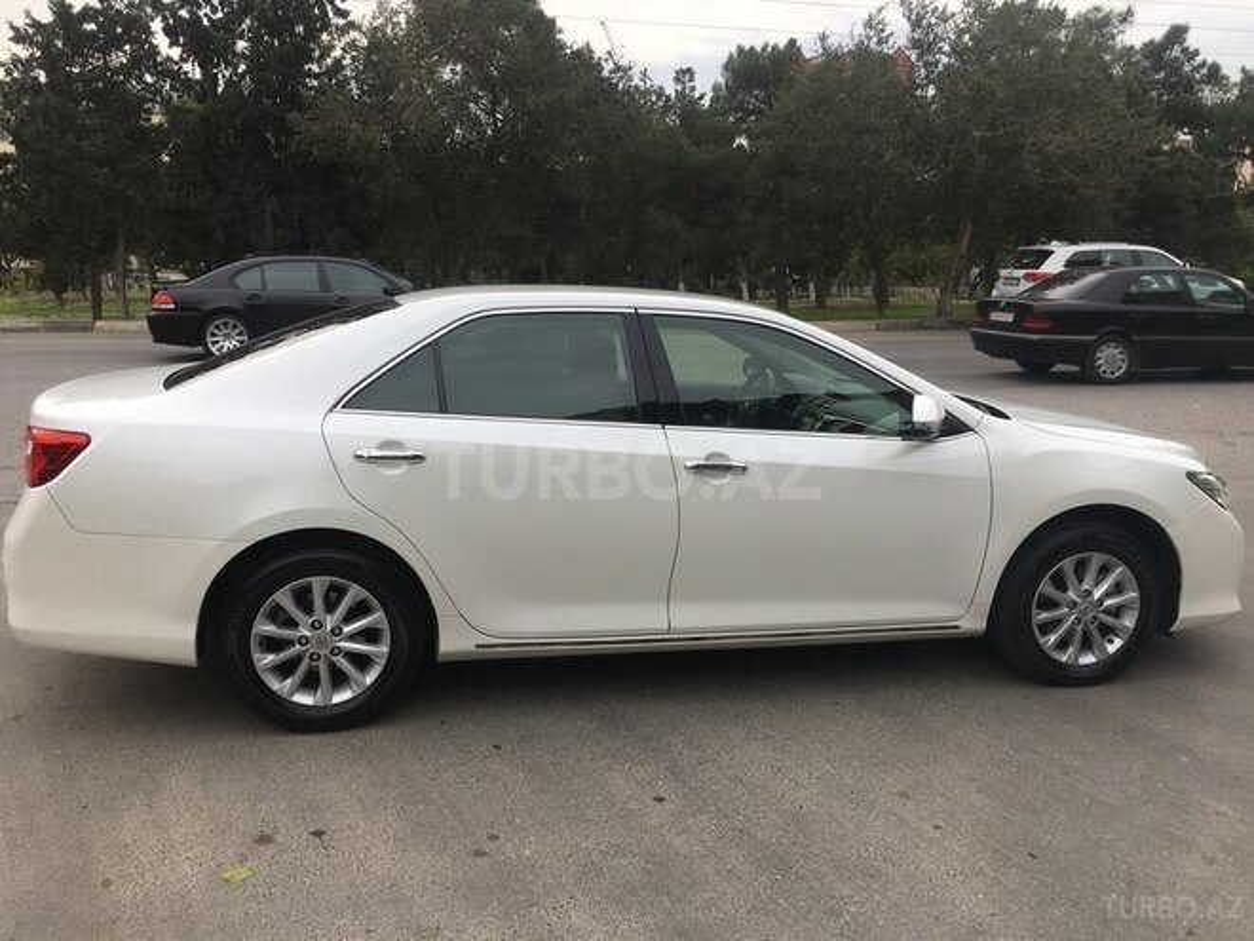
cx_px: 627
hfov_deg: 61.7
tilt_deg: -10.0
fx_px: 1051
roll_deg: -2.5
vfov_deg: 48.2
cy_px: 470
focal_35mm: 29
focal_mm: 4.15
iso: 25
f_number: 2.2
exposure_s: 1/308
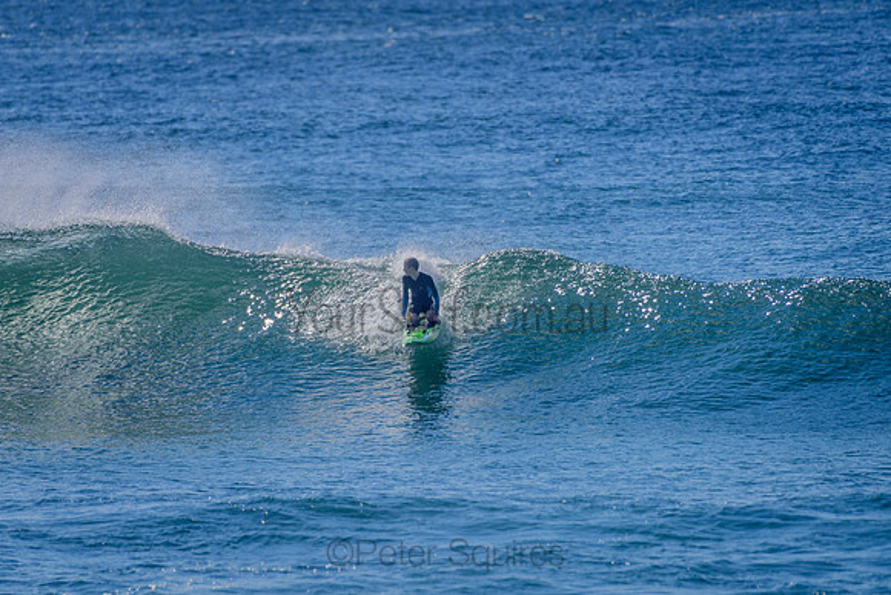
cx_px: 396
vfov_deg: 2.2
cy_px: 309
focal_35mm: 612
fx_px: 15160
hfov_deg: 3.4
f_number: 5.6
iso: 160
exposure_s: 1/2000
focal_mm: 500
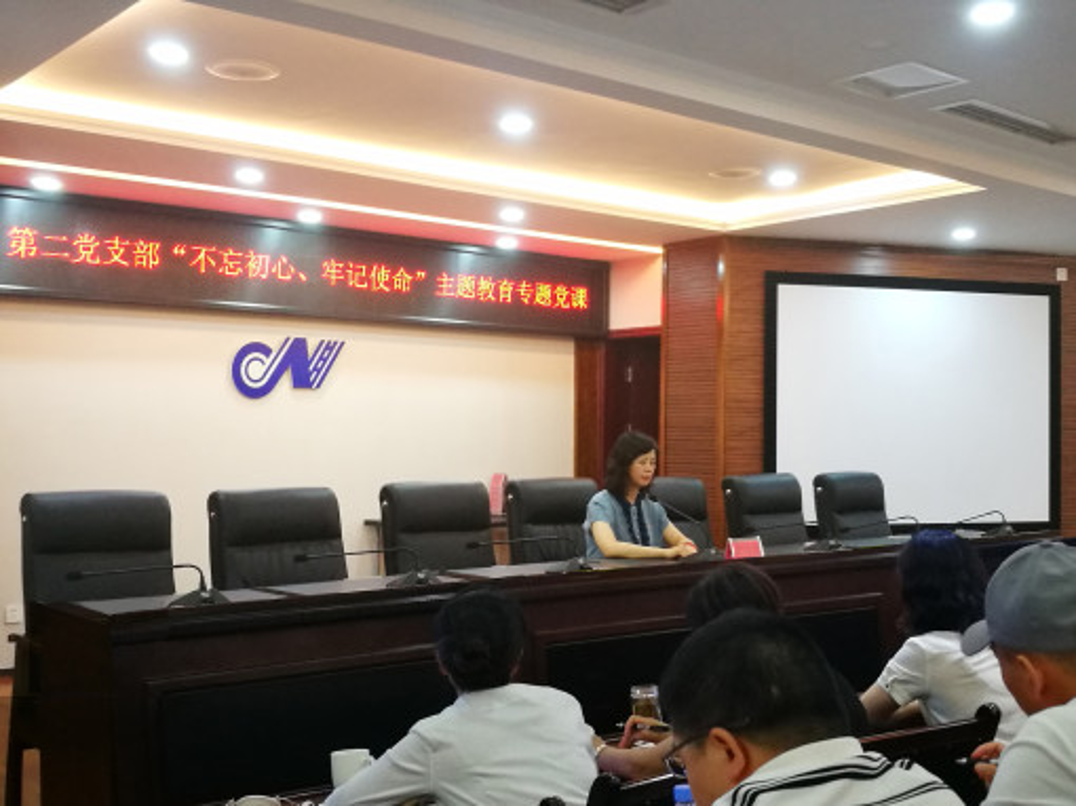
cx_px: 538
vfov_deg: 36.8
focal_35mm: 39
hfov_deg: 47.9
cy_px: 403
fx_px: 1212
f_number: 2.2
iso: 400
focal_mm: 4.5
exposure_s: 1/25
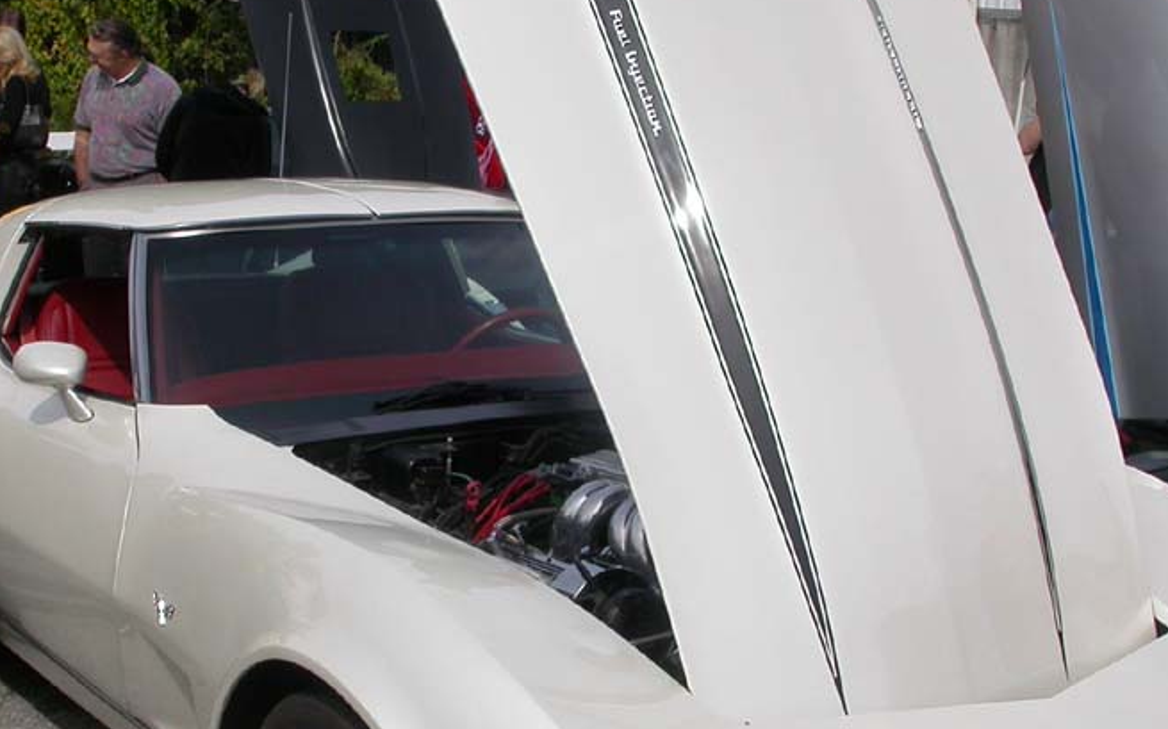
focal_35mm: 63
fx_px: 2005
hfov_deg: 32.4
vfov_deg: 20.6
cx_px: 467
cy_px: 401
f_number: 7.5
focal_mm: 7.85
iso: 100
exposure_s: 1/567
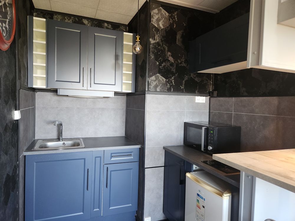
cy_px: 110
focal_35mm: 23
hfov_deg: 73.9
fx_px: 196
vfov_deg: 58.9
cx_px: 148
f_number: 1.8
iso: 640
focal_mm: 5.4
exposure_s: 1/120
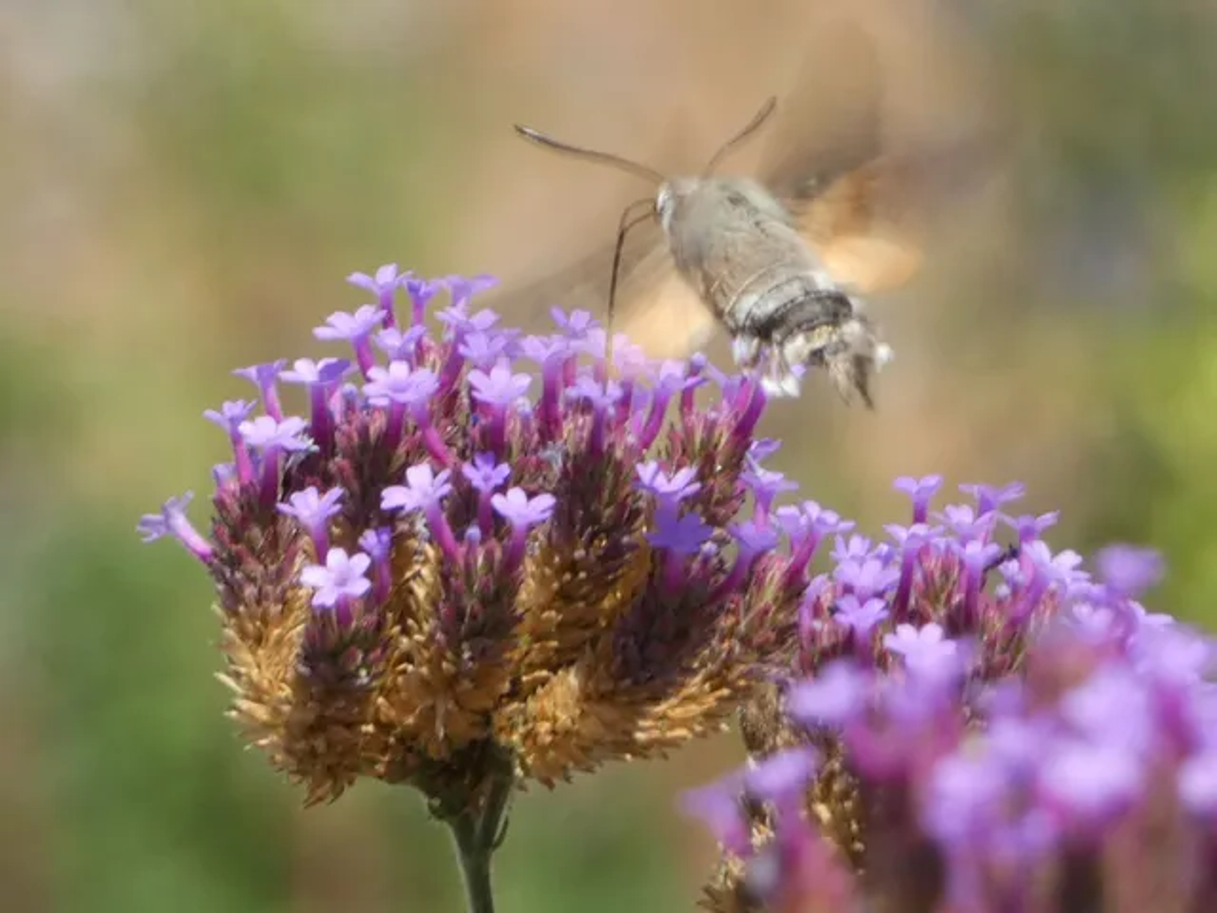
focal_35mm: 319
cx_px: 608
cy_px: 456
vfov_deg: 4.7
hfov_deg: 6.2
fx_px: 11215
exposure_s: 1/100
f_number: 5.6
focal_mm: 57.2
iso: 80
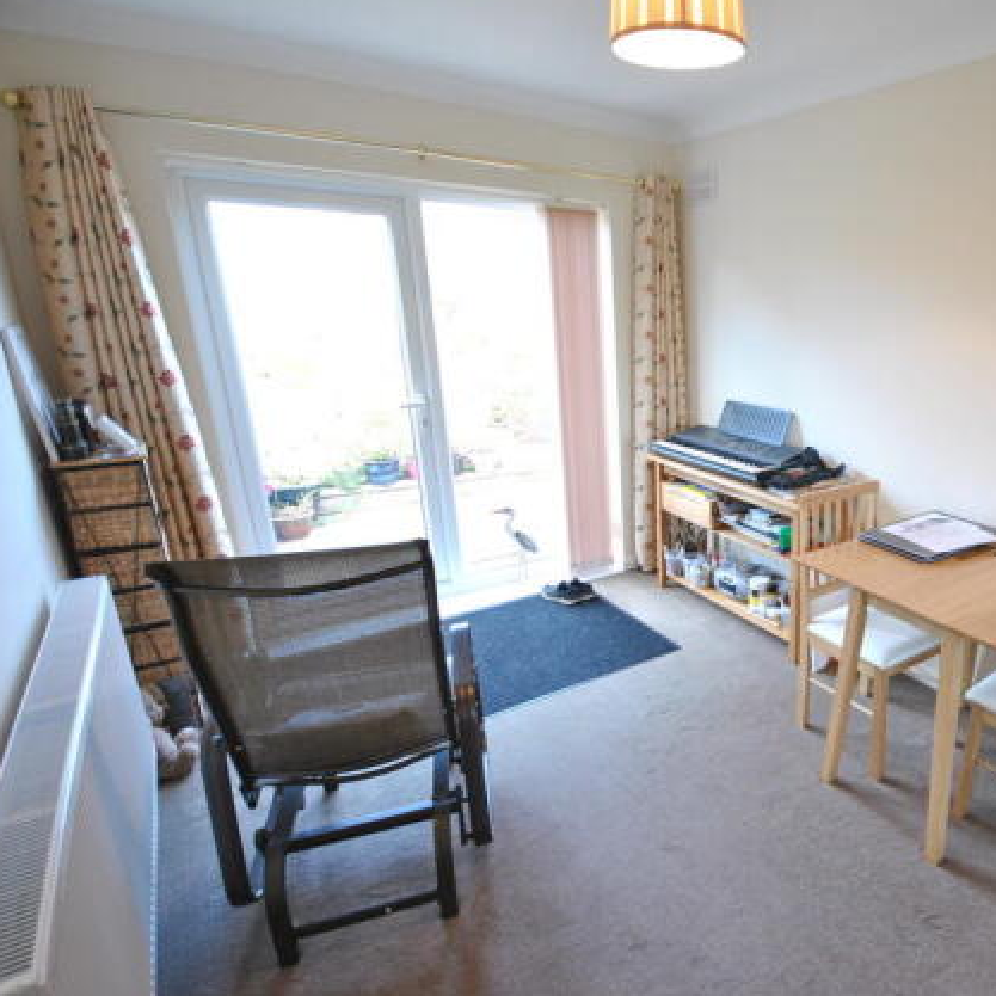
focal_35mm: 20
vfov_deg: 74.8
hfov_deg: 69.4
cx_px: 758
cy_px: 510
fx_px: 651
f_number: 4
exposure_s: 1/20
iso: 400
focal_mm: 10
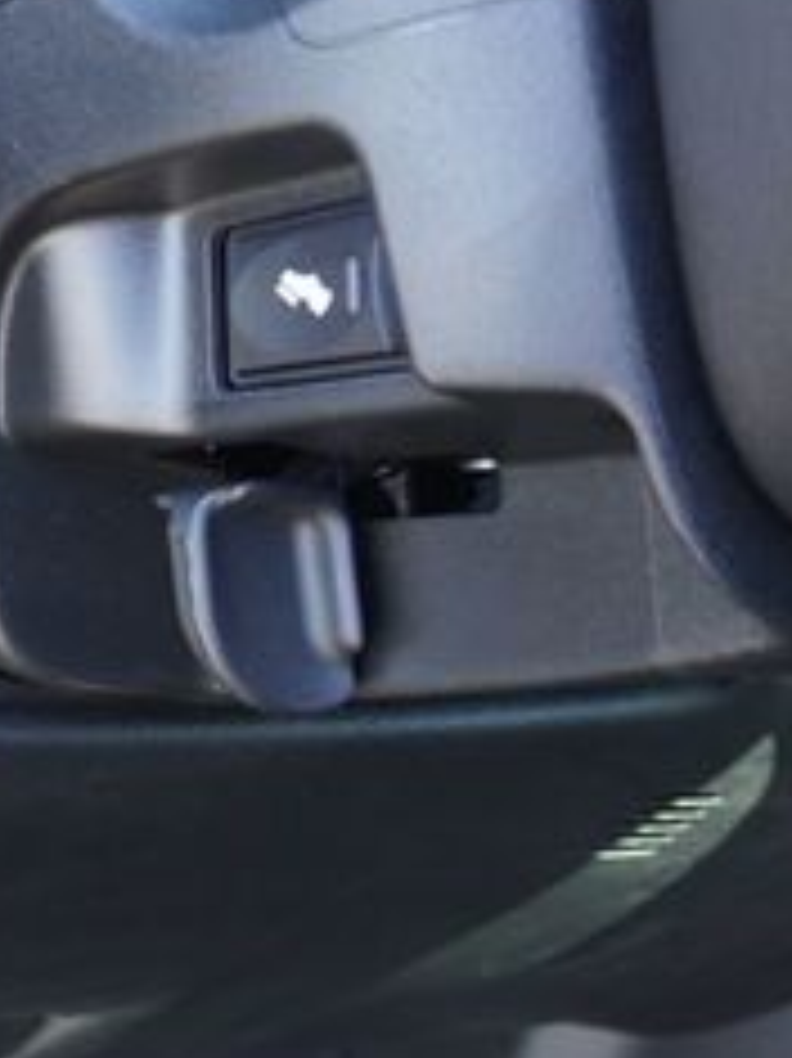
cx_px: -634
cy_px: 608
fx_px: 1924
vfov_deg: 30.7
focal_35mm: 63
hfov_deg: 18.3
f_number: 4
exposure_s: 1/60
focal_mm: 16
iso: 400
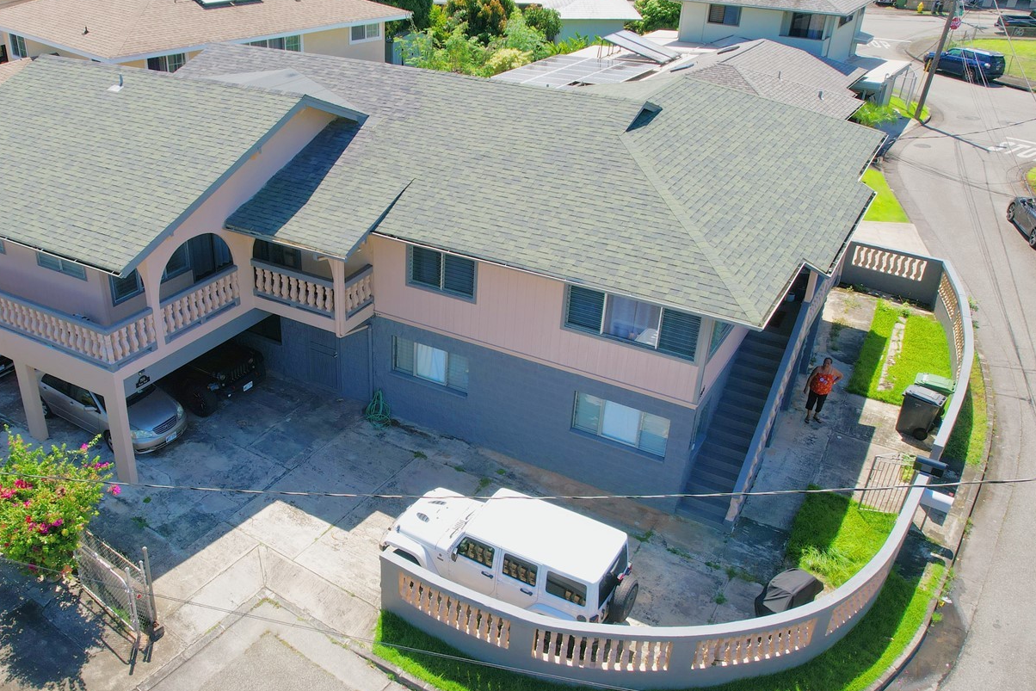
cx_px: 387
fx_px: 892
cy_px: 364
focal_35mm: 31
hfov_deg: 59.5
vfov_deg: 42.3
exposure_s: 1/1250
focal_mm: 8.38
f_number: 2.8
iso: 120
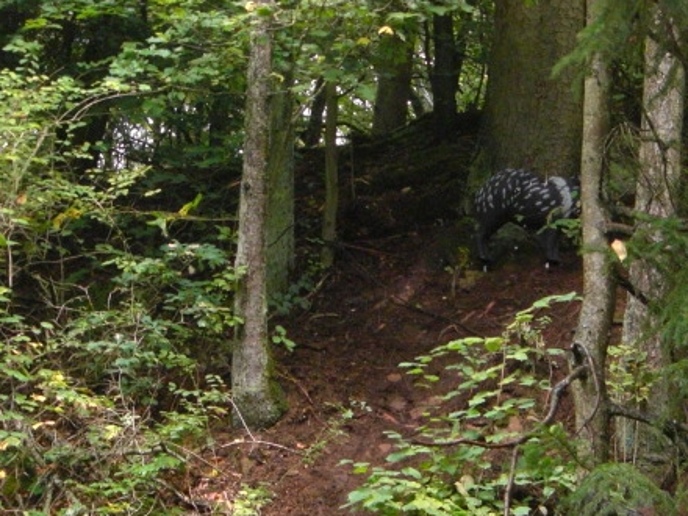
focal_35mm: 166
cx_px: 483
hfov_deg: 11.9
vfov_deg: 8.9
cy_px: 360
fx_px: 3299
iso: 200
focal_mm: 18.9
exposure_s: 1/60
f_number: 4.3
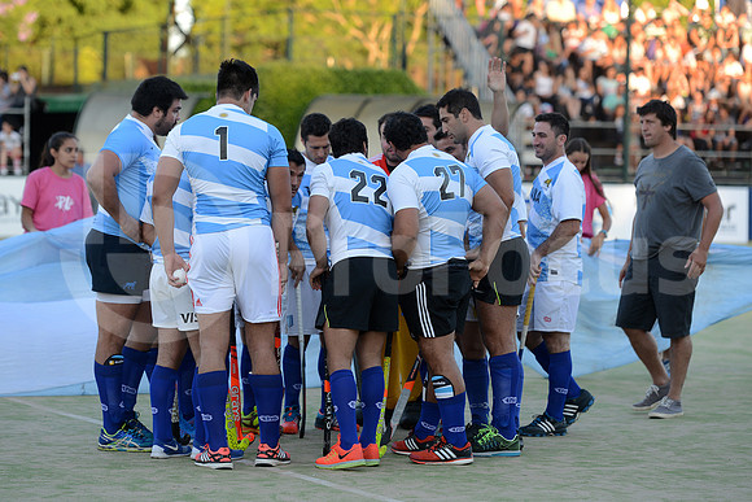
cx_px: 376
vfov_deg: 9.8
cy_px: 251
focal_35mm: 140
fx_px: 2925
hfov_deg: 14.7
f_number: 3.5
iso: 500
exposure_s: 1/640
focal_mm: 140
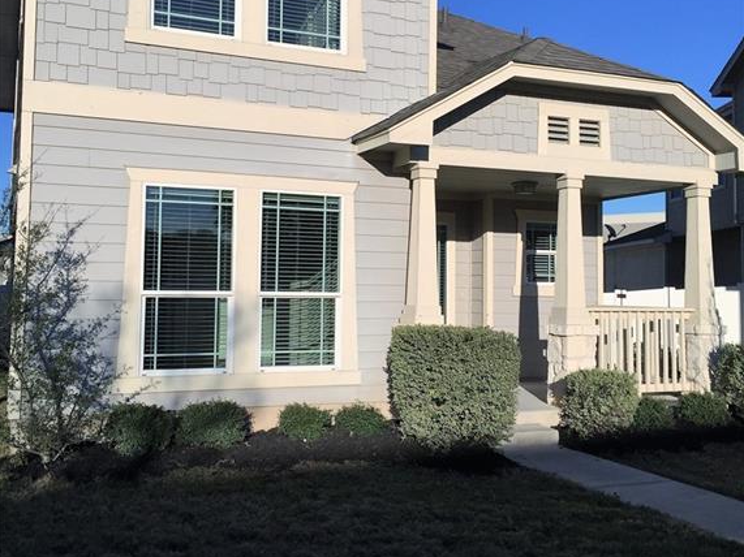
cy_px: 251
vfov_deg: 36.8
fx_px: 838
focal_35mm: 39
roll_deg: -1.2
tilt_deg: +4.1
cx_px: 370
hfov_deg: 47.9
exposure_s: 1/3049
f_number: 2.2
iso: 32
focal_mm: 4.15
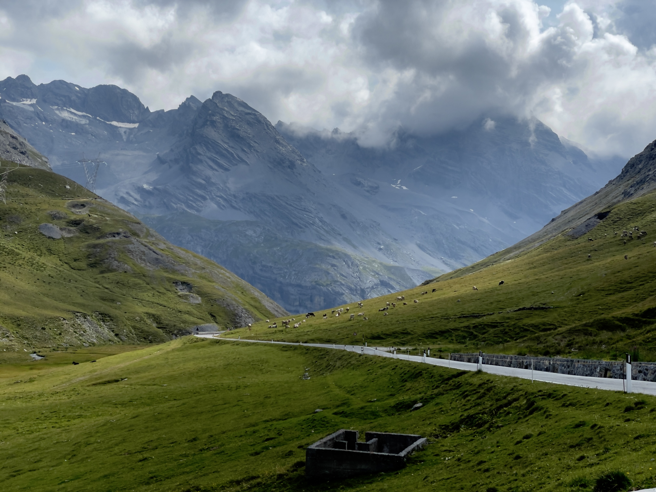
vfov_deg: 28.0
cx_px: 328
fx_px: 985
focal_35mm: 52
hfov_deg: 36.8
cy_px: 246
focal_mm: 6
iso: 25
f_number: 2
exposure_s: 1/2817
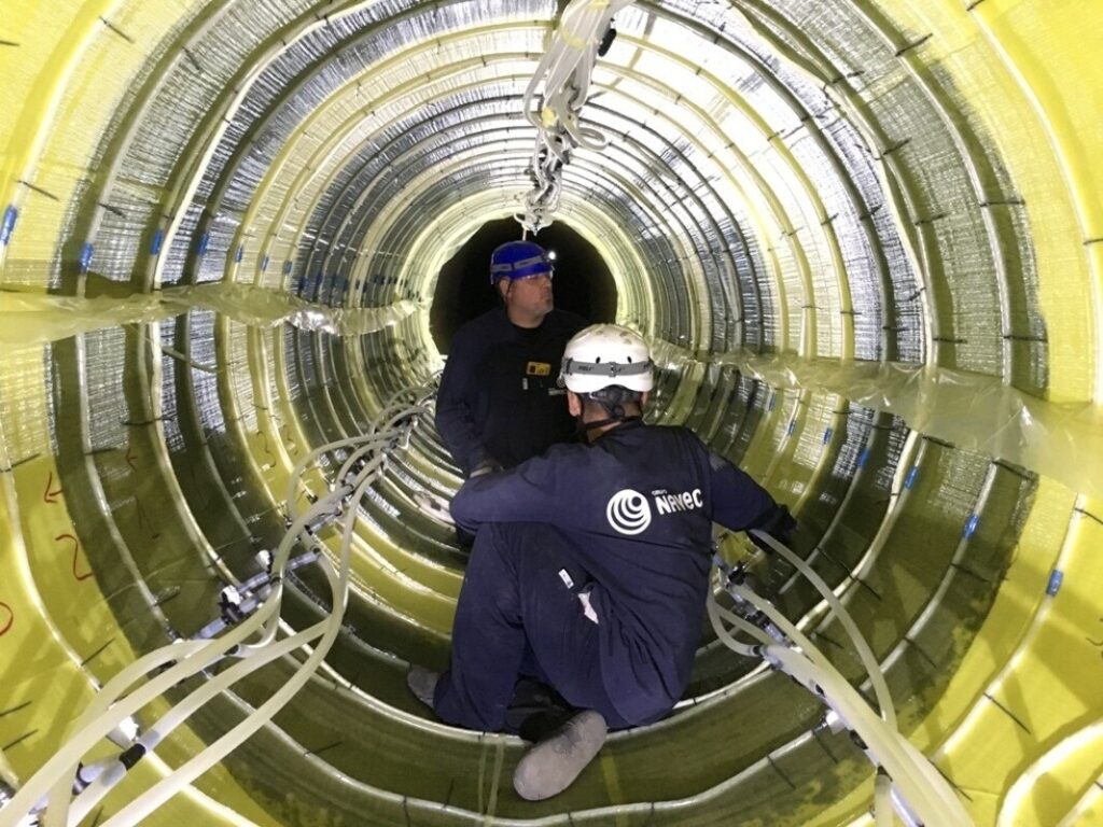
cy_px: 414
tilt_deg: -6.2
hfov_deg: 61.7
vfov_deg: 48.2
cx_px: 552
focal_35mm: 29
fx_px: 924
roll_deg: -6.4
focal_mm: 4.2
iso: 320
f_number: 2.2
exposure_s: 1/17
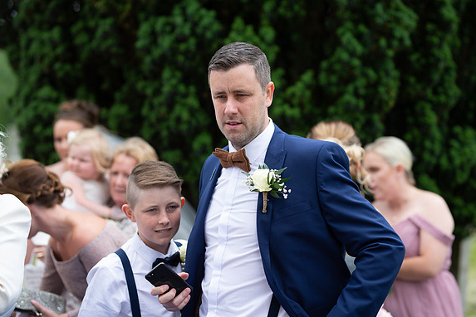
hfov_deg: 23.6
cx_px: 238
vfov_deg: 15.9
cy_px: 159
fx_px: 1137
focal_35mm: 86
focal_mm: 85
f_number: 2.2
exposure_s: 1/800
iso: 100
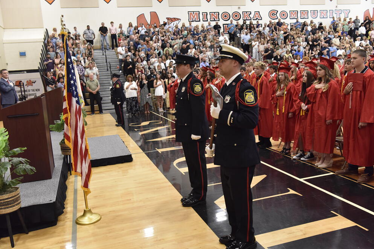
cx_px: 187
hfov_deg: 57.2
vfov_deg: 40.0
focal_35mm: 33
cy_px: 124
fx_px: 343
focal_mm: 32
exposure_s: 1/125
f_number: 6.3
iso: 4000
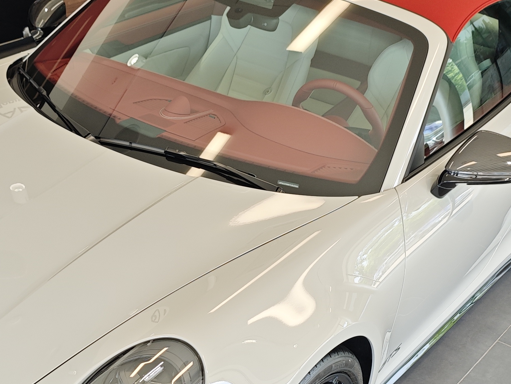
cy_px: 280
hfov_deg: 30.6
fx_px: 930
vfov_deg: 23.1
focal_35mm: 63
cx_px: 186
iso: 50
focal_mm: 6.55
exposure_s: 1/136
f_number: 1.6
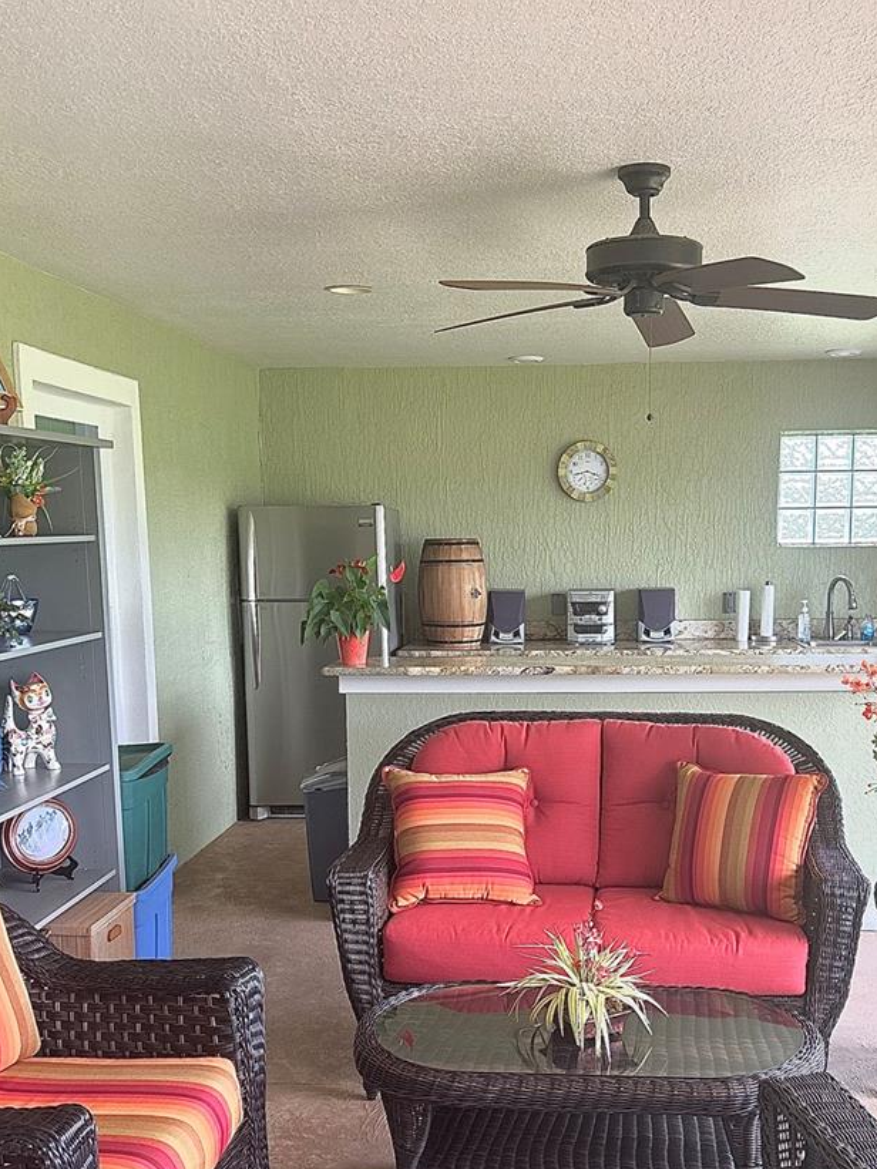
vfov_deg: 48.7
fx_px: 1283
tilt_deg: -7.3
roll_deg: -0.5
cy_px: 693
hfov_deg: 37.5
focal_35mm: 38
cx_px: 545
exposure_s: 1/121
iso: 50
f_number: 1.5
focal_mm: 5.7
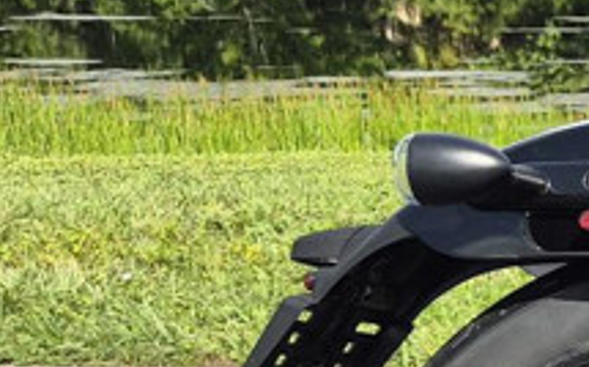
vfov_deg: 10.7
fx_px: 1941
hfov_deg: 12.9
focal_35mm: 121
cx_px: 1437
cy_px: 381
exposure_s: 1/3264
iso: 80
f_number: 1.8
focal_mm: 5.4
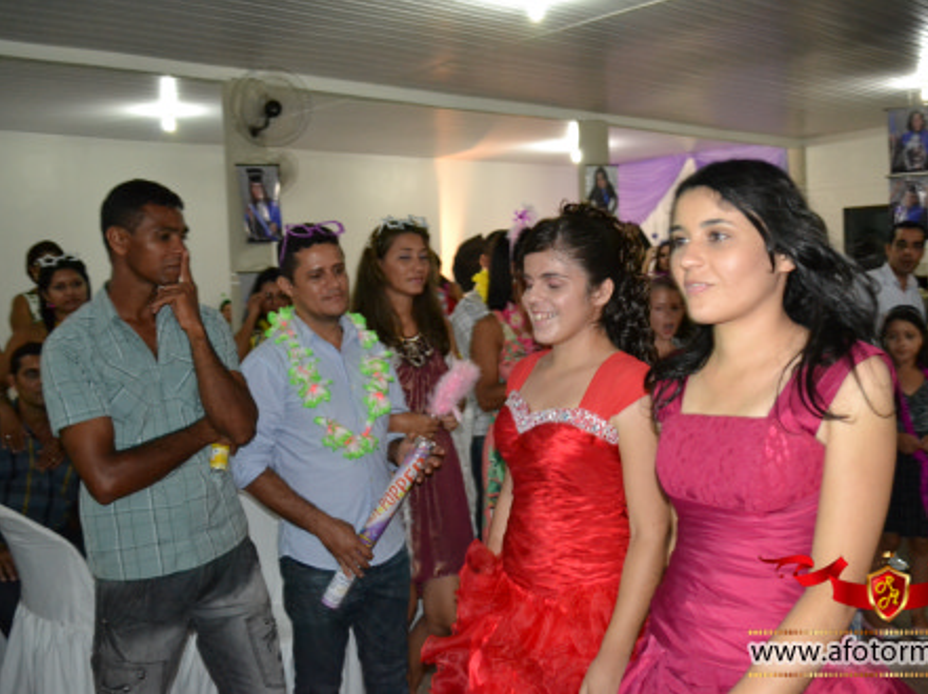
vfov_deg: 39.6
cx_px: 522
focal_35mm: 36
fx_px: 964
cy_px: 346
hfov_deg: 51.3
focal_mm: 22
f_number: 3.8
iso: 3200
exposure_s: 1/60
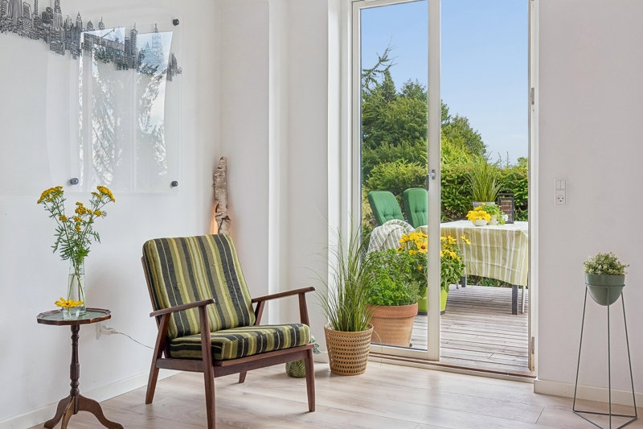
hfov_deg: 55.8
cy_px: 214
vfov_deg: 38.9
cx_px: 322
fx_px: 607
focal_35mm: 34
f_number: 8
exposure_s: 1/125
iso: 200
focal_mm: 23
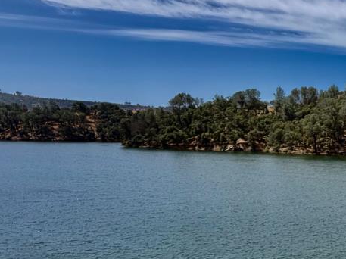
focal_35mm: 46
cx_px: 421
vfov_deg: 30.6
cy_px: 214
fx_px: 459
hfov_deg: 33.2
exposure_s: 1/770
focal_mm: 2.22
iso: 40
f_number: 2.2
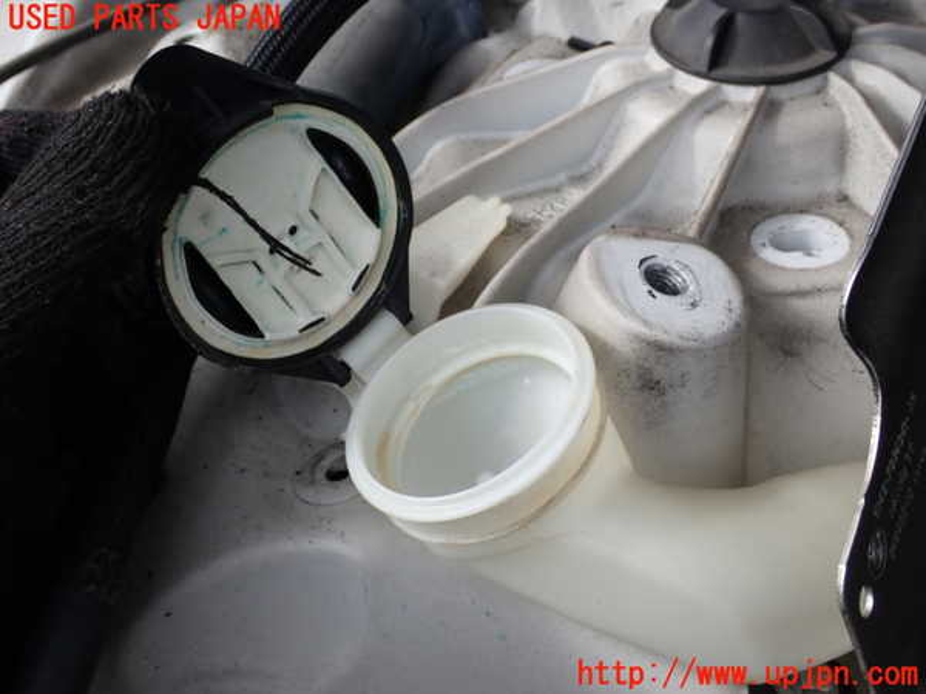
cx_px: 463
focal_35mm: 67
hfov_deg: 29.0
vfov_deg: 21.9
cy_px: 347
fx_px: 1792
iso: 100
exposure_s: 1/250
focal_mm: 11.88
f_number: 5
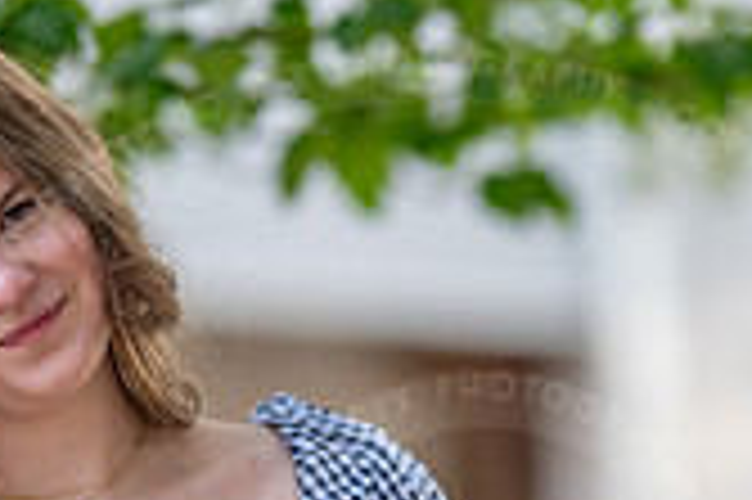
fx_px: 6177
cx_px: 590
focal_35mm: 296
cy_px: 755
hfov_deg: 7.0
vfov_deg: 4.6
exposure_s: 1/1000
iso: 200
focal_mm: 85
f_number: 1.2
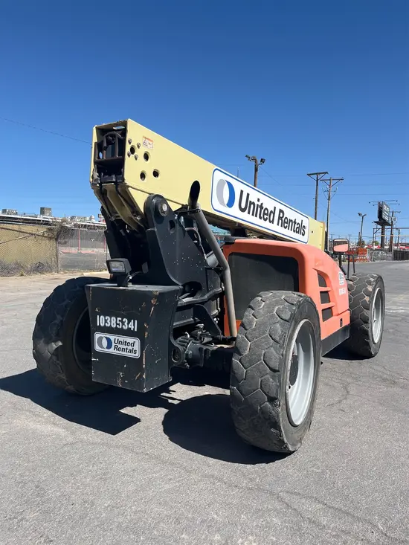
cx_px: 204
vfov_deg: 67.3
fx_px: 409
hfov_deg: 53.1
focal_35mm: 26
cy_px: 272
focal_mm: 5.1
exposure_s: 1/3876
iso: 50
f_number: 1.6
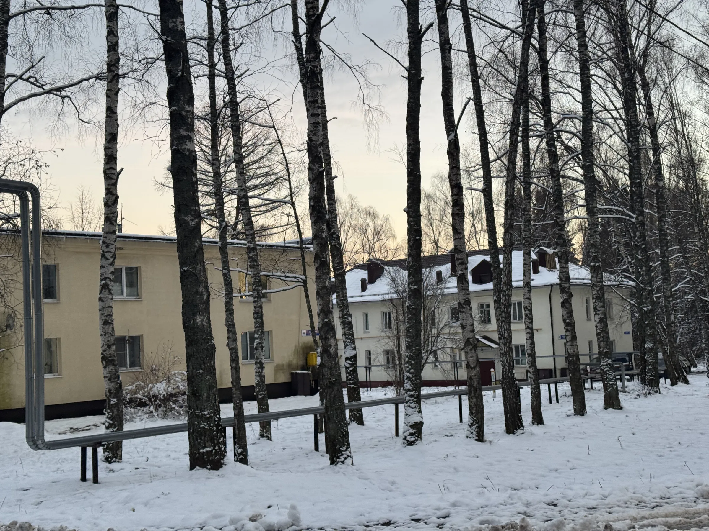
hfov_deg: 39.7
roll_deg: +2.8
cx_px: 354
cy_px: 266
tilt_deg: +5.5
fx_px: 983
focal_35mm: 48
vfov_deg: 30.3
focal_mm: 6.76
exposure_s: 1/76
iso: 100
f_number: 1.78
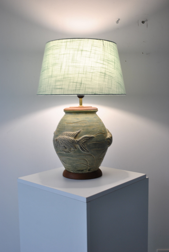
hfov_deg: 32.0
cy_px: 126
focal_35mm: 42
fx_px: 294
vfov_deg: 46.3
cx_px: 84
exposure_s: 1/20
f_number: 5
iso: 200
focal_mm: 28
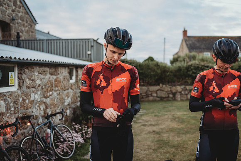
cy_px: 80
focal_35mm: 40
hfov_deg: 48.5
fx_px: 268
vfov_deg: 33.4
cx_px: 120
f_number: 2.5
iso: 160
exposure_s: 1/160
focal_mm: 40
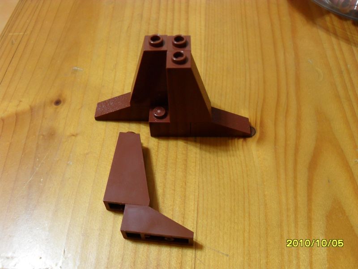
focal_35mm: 35
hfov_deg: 52.6
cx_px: 179
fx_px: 362
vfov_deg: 40.7
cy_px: 134
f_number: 2.8
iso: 200
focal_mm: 6.2
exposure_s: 1/10
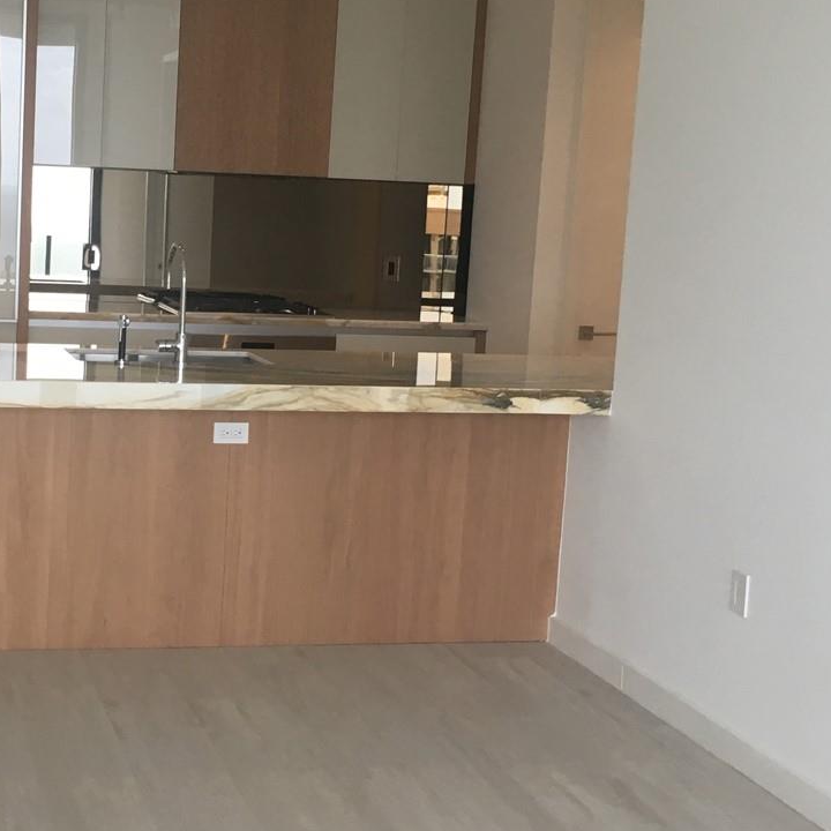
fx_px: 1548
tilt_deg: -6.9
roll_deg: -2.1
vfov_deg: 30.0
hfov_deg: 29.5
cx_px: 196
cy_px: 389
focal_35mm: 57
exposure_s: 1/40
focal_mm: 4.15
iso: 32
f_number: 2.2
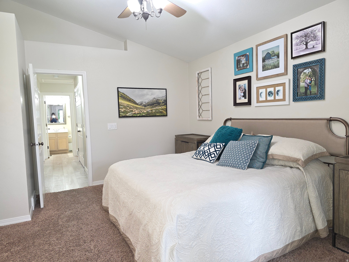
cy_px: 131
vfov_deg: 58.9
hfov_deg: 73.9
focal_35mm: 23
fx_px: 232
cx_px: 174
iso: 125
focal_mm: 6.3
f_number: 1.7
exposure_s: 1/15
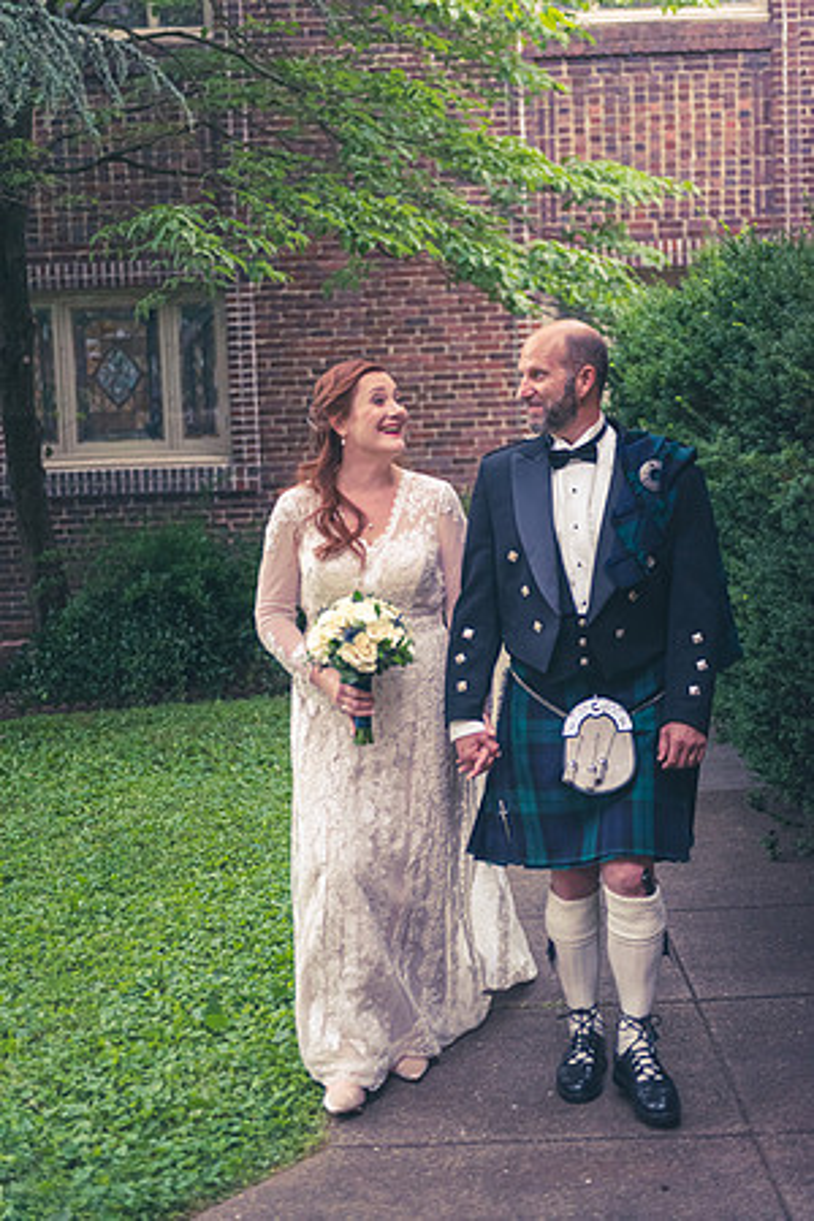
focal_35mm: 58
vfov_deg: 34.5
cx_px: 407
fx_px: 1967
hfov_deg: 23.4
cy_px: 610
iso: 2800
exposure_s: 1/4000
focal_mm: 58
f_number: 2.8
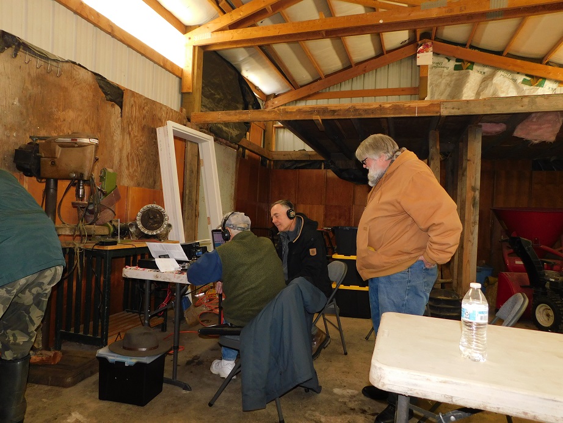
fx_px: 374
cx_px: 282
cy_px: 212
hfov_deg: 73.9
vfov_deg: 58.9
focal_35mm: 23
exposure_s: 1/30
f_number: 3
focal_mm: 4
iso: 200
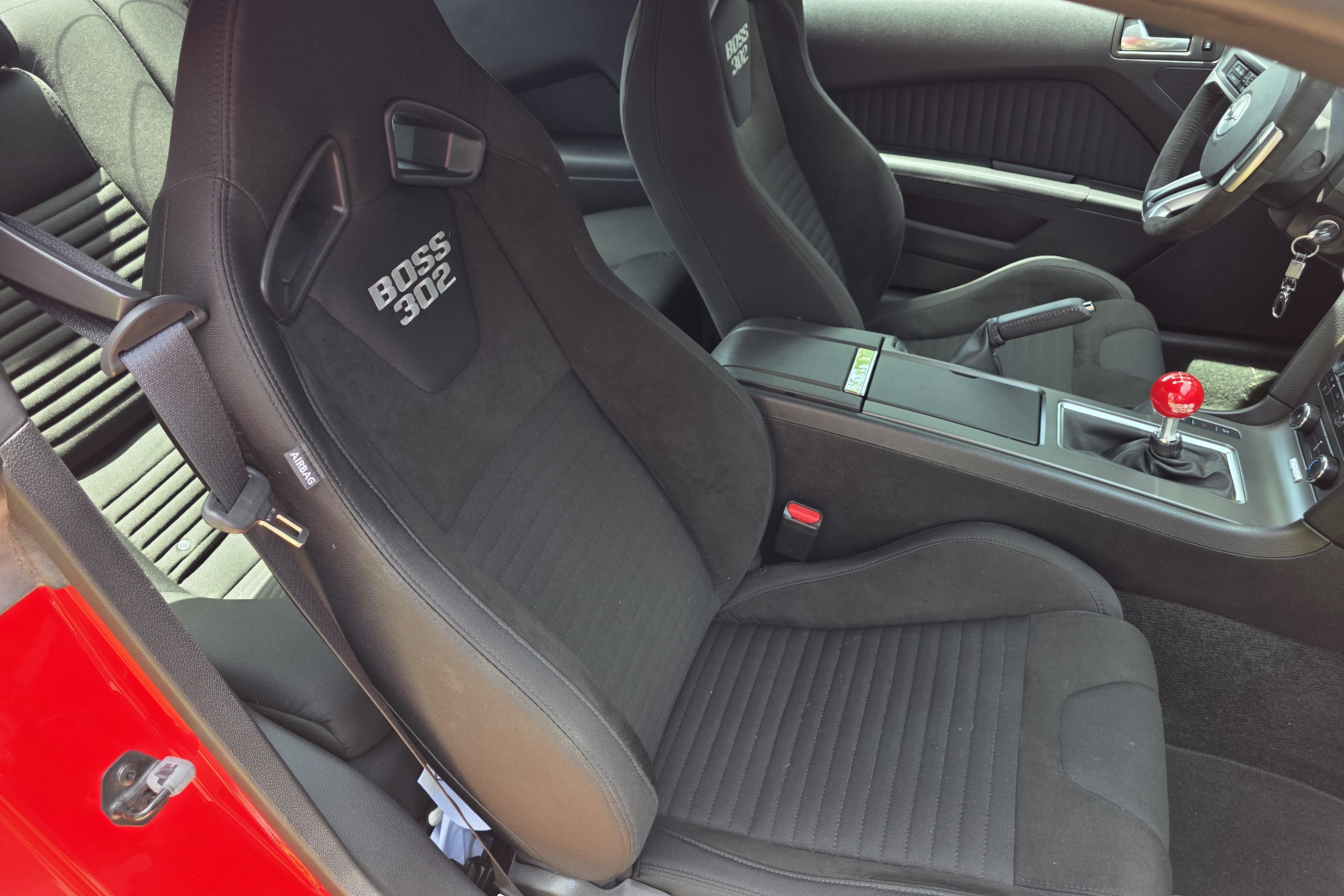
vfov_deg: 53.1
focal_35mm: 24
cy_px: 410
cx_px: 671
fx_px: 896
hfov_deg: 73.7
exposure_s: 1/180
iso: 64
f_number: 1.7
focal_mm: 6.3
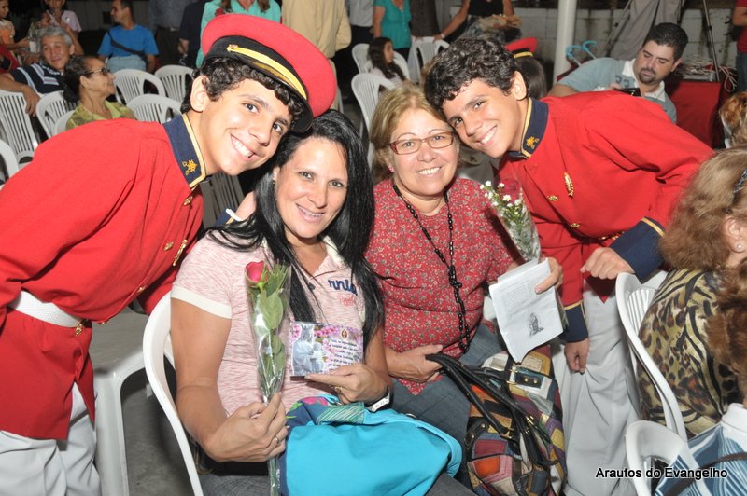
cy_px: 248
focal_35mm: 36
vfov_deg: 36.8
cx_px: 374
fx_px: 746
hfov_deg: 53.2
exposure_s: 1/125
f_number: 5.6
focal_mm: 24
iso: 400
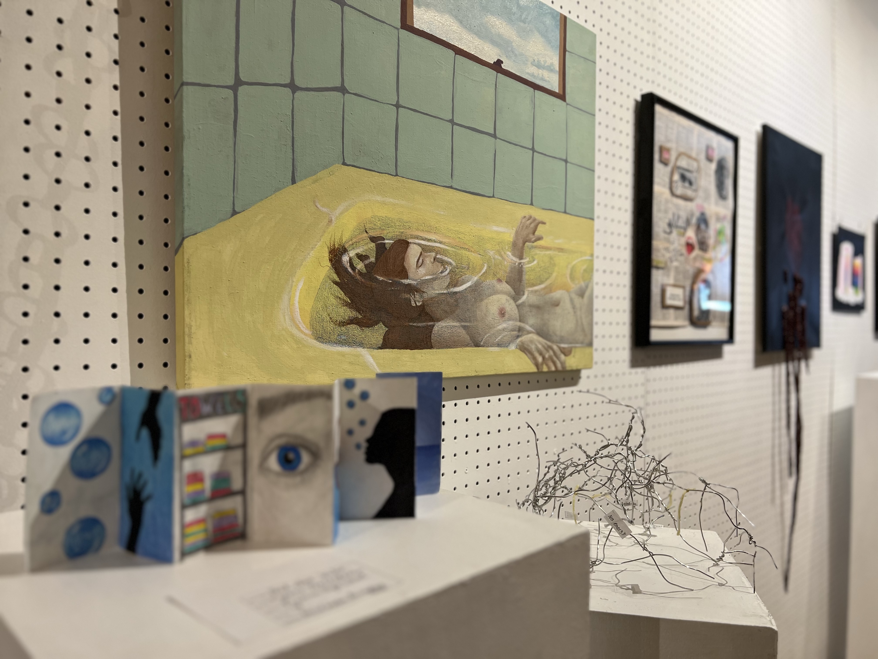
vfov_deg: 53.1
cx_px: 439
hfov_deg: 67.3
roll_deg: -0.5
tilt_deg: -0.2
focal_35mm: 26
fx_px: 659
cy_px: 330
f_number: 1.5
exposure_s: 1/60
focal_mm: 5.7
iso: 80
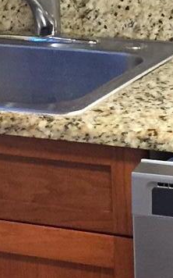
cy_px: 44
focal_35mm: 141
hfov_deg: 9.3
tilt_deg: -12.2
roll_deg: +2.2
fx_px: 1065
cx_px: 150
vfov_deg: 14.7
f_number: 2.2
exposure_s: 1/17
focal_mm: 4.15
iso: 250
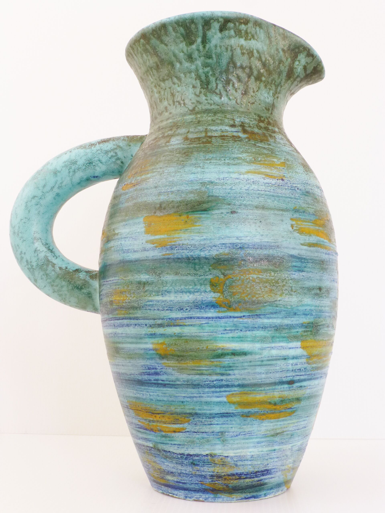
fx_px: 608
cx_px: 192
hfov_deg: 35.1
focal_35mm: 41
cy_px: 256
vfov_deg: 45.8
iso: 200
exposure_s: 1/60
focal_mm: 7.4
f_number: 3.9
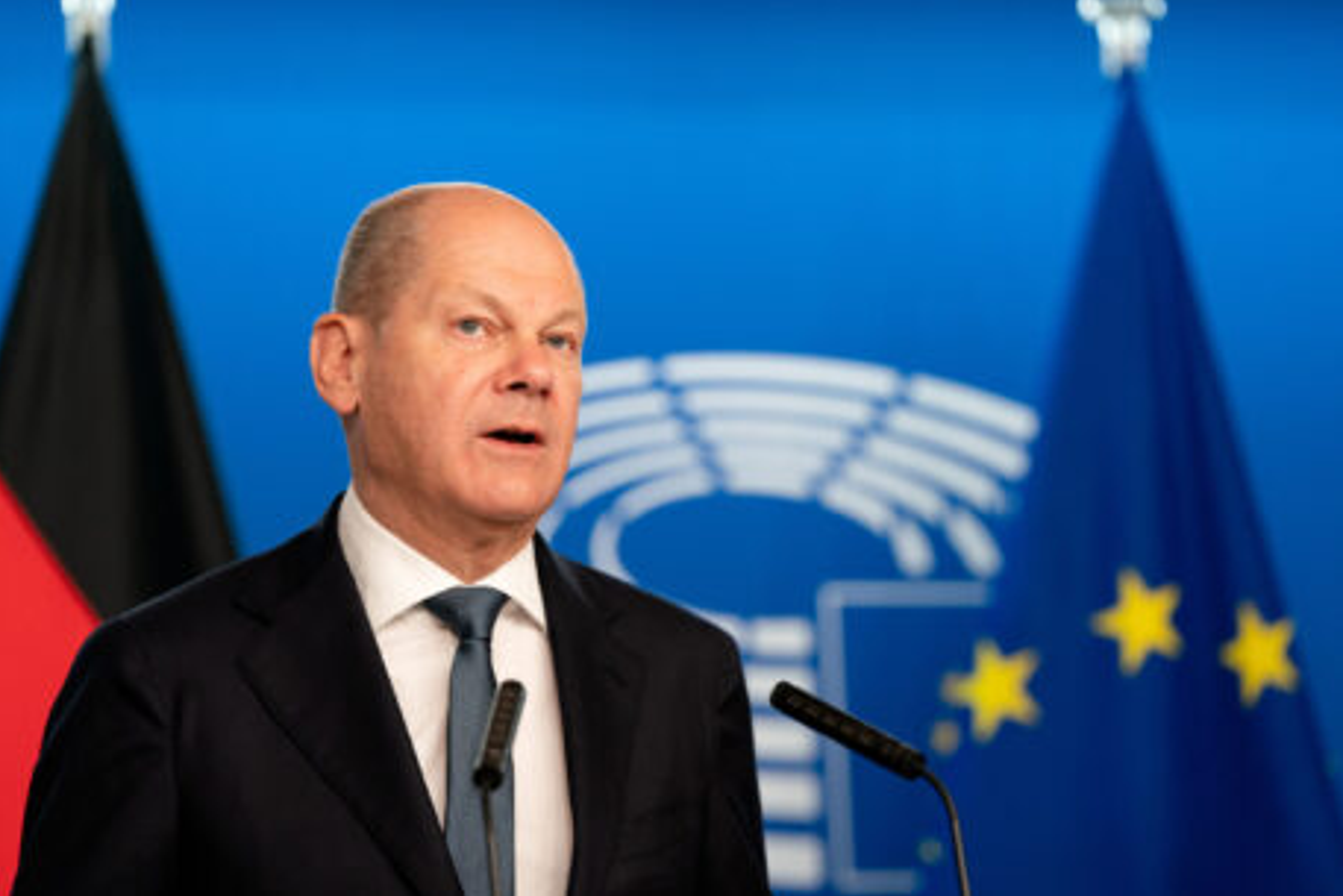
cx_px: 670
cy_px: 448
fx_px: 5858
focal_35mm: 157
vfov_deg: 8.7
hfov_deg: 13.1
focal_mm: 156
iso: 2000
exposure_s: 1/400
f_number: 3.5
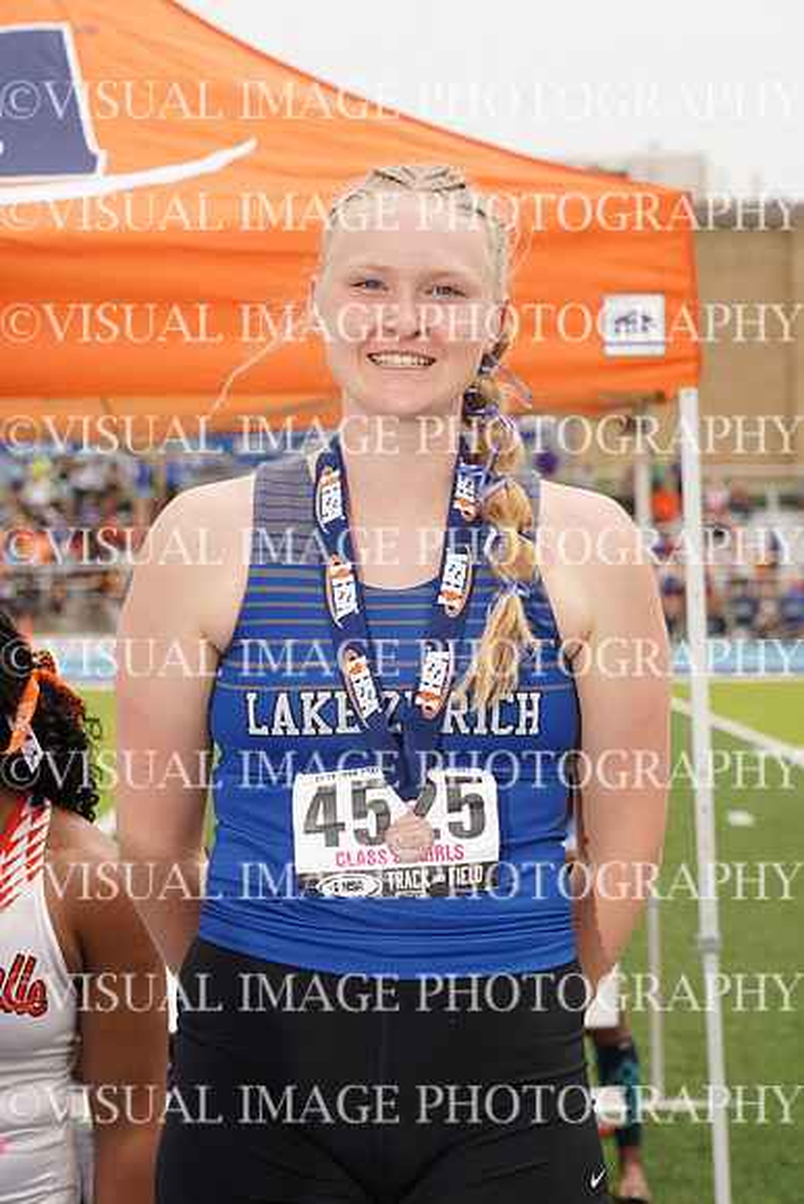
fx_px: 3515
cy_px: 602
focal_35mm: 105
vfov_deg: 19.5
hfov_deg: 13.0
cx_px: 402
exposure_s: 1/200
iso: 100
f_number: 8
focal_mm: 105
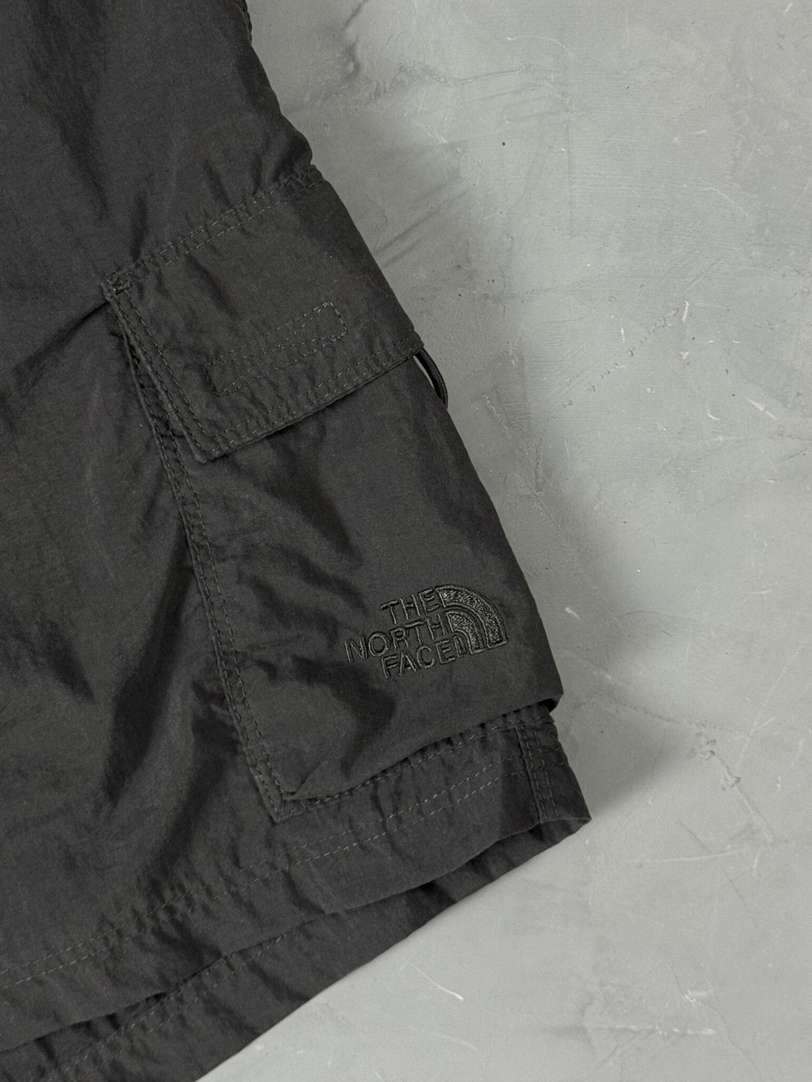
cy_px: 483
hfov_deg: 24.4
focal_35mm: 60
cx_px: 367
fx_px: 1877
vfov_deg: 32.2
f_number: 1.78
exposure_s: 1/60
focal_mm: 6.76
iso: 125
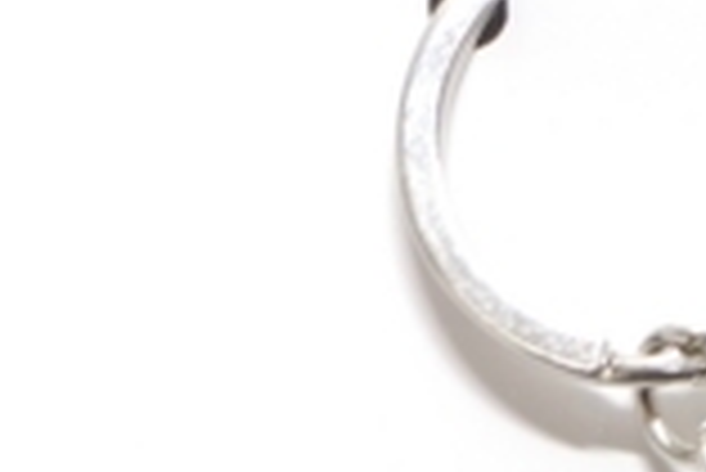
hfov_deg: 10.1
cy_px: 895
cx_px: 661
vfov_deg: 6.6
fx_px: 3965
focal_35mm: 202
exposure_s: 1/6
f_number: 4
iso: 100
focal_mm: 21
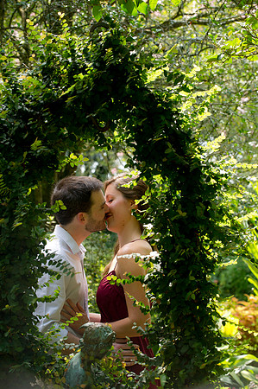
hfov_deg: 13.4
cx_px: 129
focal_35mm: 102
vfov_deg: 20.0
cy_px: 194
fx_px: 1099
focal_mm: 102
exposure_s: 1/200
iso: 320
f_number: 6.3
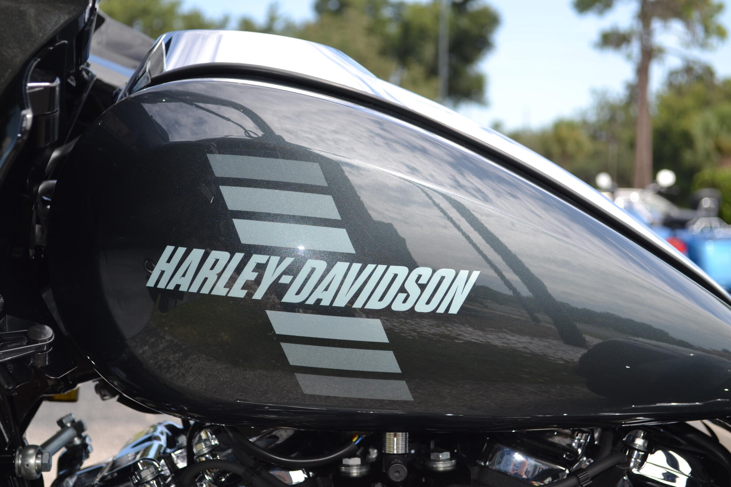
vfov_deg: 21.6
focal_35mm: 63
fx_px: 1279
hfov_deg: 31.9
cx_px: 366
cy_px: 244
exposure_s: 1/200
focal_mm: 42
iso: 100
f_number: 5.6
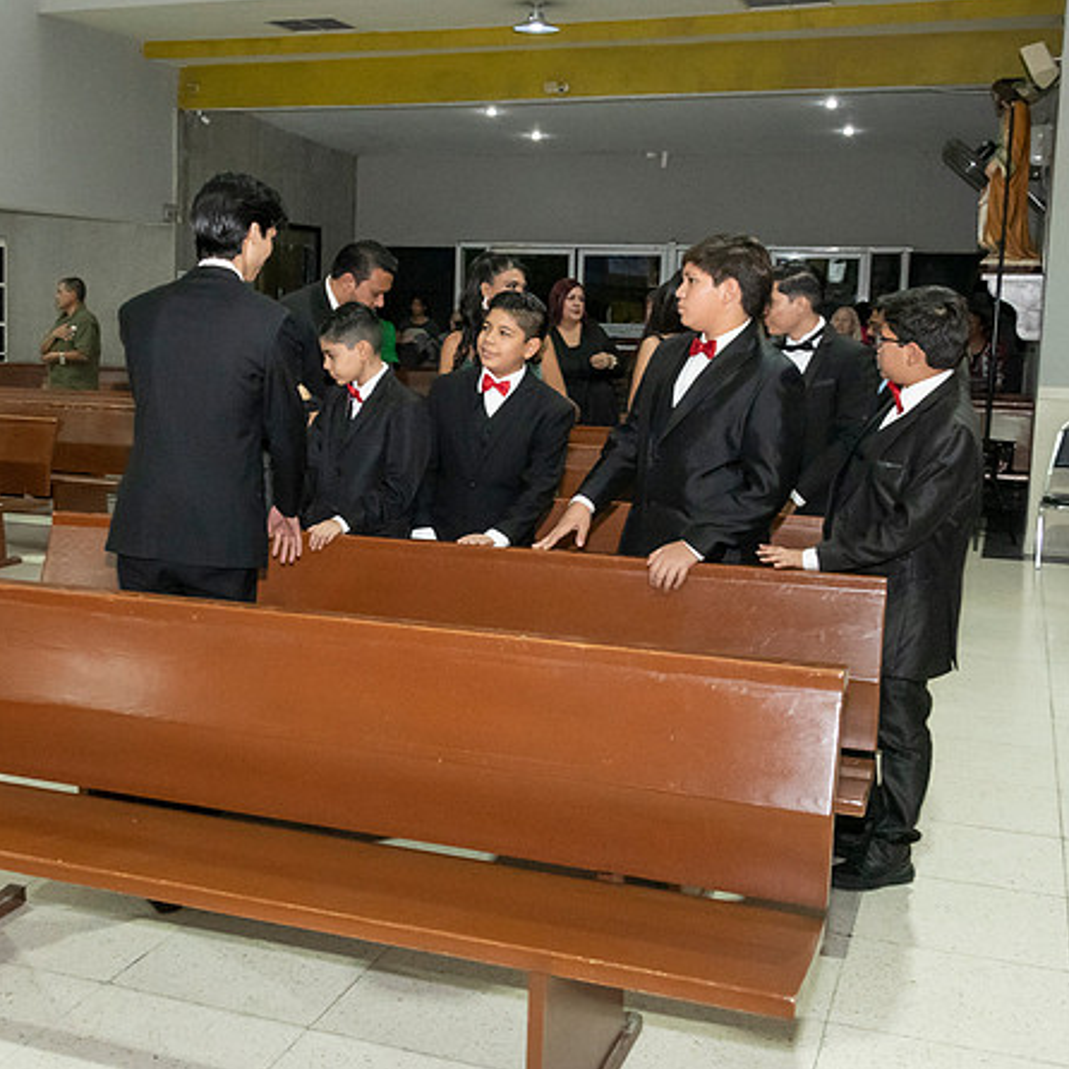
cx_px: 353
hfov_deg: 38.7
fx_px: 1502
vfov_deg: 39.1
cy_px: 464
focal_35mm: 43
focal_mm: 18
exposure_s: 1/160
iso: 1600
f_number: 6.3
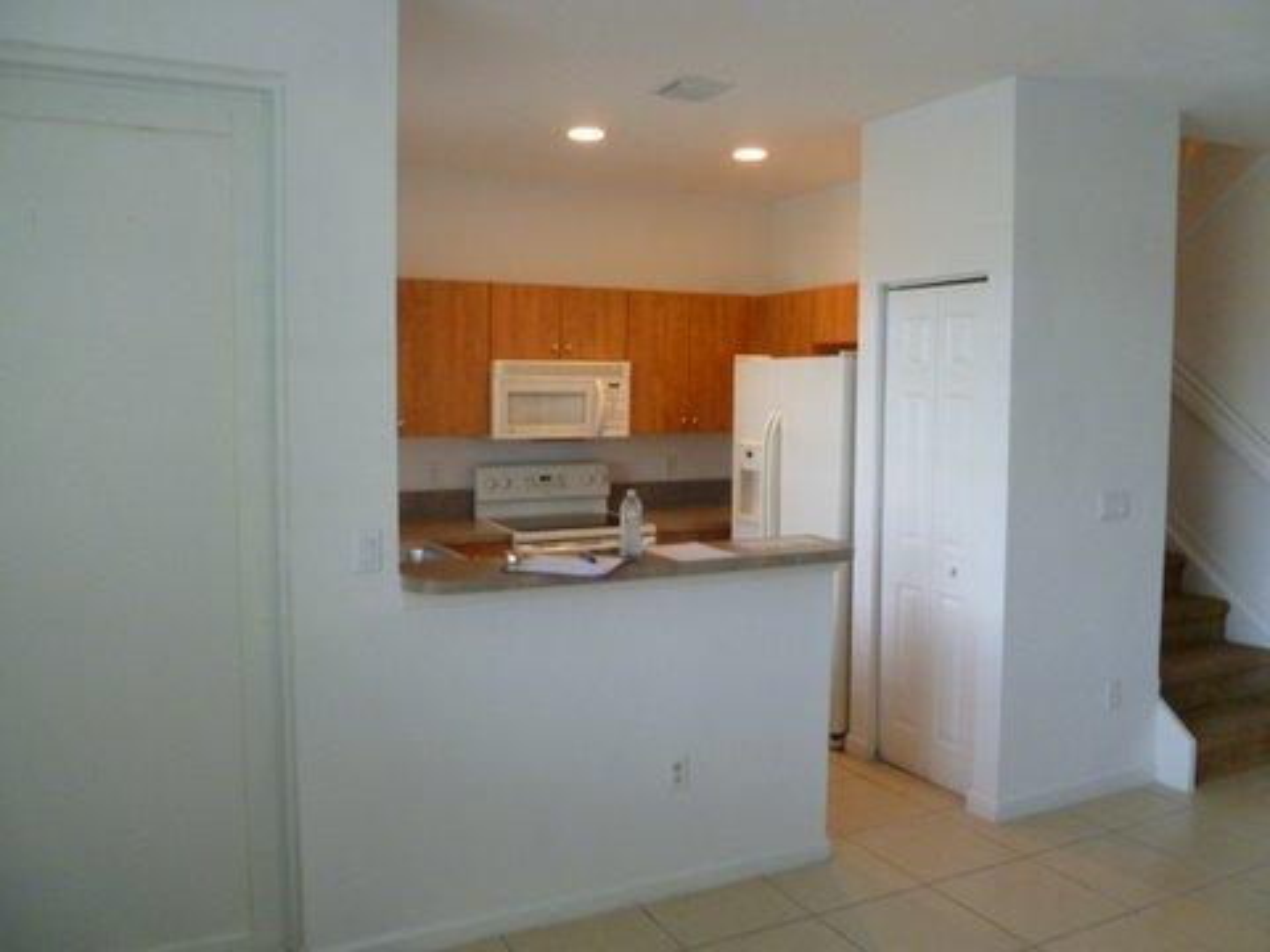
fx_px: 1027
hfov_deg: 63.4
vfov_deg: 49.7
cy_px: 476
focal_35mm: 28
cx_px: 635
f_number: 3.3
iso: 320
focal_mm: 5
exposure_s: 1/30
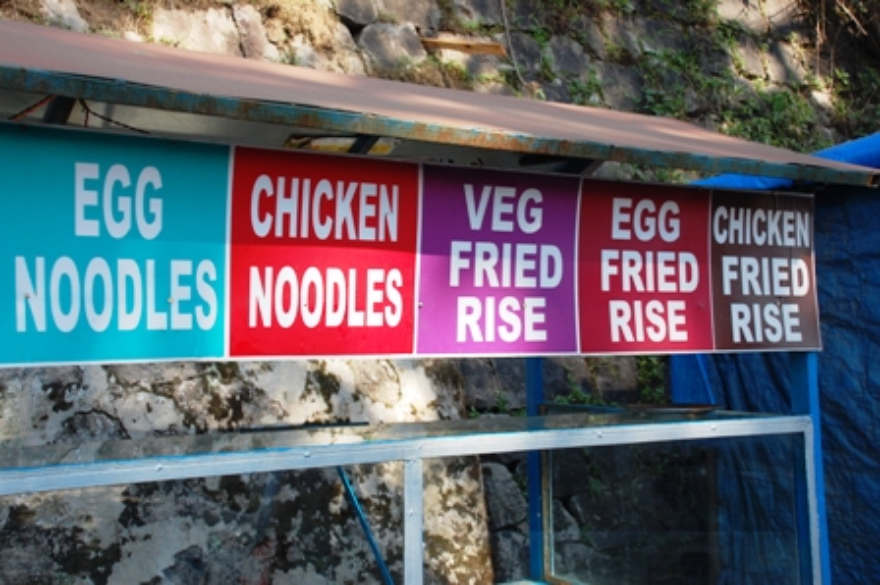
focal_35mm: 46
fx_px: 1136
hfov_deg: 42.4
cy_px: 292
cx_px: 440
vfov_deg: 28.9
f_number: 6.3
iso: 200
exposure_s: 1/160
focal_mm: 31
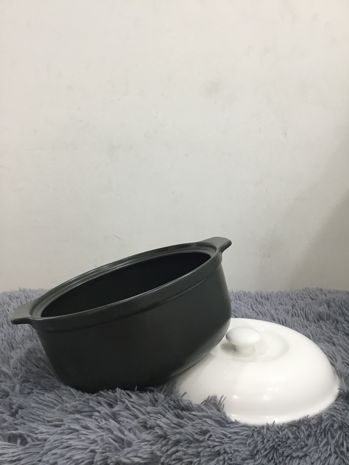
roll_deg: +0.0
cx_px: 174
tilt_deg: -10.3
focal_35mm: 31
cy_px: 232
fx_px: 417
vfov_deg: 58.4
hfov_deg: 45.4
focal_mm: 3.3
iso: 80
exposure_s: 1/33
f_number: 2.4
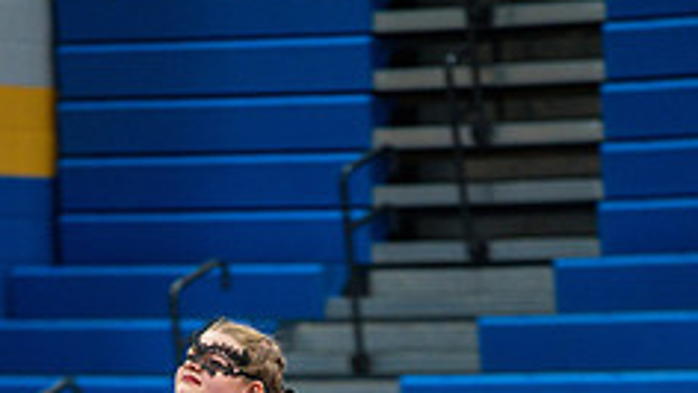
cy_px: 644
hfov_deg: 5.4
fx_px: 7388
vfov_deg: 3.0
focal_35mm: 399
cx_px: 299
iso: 3200
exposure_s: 1/500
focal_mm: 200
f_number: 4
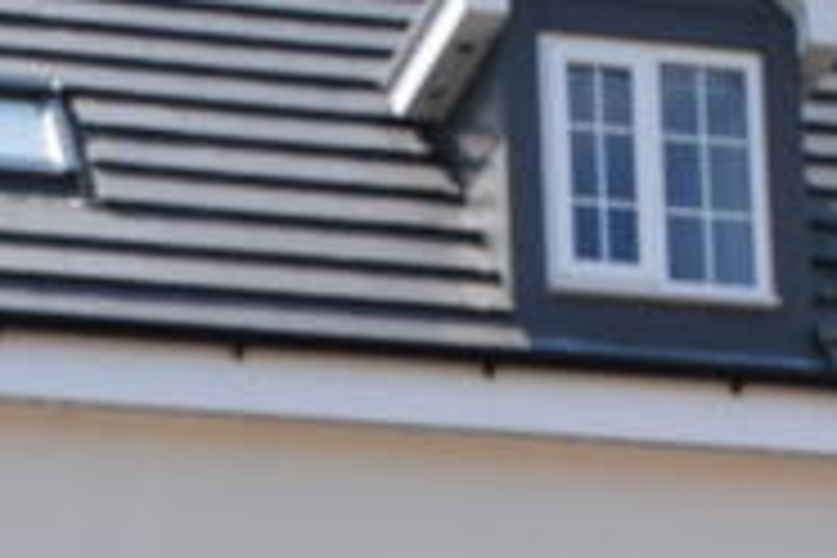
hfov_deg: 13.8
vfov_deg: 8.7
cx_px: 279
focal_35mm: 149
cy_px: 1132
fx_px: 3464
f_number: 11
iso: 200
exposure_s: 1/500
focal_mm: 18
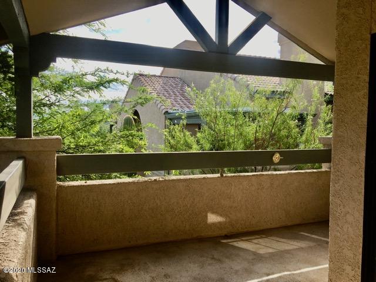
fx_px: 315
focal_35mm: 29
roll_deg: -1.1
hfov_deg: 61.7
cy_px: 141
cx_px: 188
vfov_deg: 48.2
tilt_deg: -2.9
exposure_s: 1/1202
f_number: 2.2
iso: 25
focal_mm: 4.15
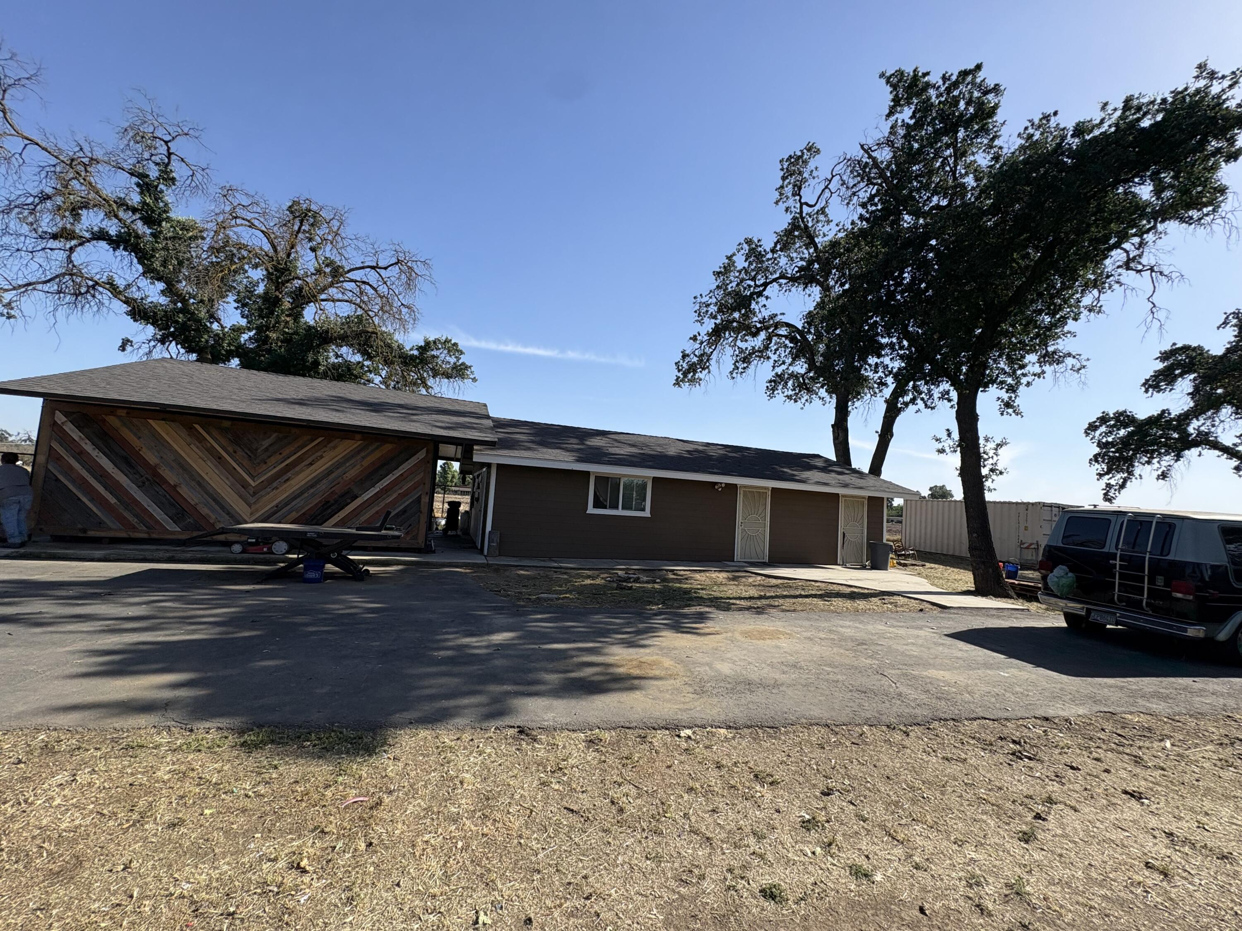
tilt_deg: +5.3
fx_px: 502
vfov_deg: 85.7
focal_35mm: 14
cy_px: 466
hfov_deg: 102.1
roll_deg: -2.9
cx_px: 621
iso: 50
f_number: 2.2
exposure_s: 1/1477
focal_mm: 2.22
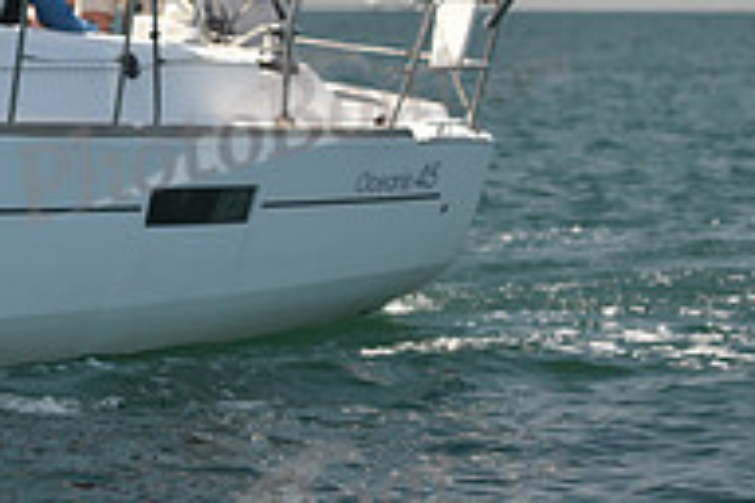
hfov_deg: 7.3
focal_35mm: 278
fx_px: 5830
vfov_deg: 4.9
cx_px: -185
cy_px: -26
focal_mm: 92
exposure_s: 1/800
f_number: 4.5
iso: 250
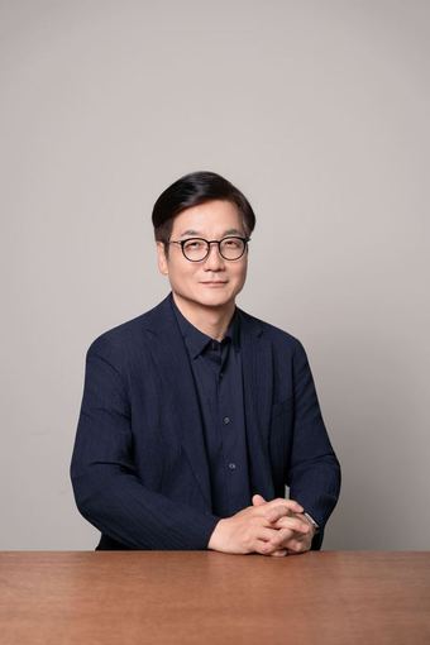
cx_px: 215
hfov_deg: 20.8
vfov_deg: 30.8
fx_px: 1172
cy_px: 322
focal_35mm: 65
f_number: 2.8
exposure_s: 1/200
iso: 320
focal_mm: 65.4
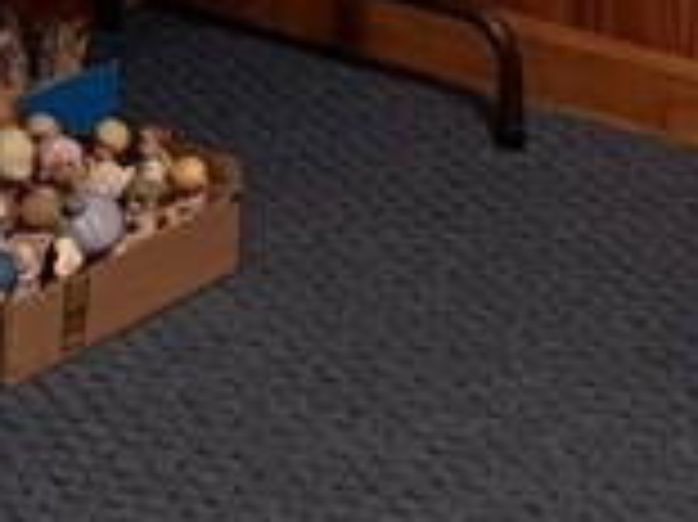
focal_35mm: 172
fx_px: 3466
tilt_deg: -3.7
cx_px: -306
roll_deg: -1.0
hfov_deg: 11.1
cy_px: -914
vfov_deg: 7.7
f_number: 1.8
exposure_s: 1/40
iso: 320
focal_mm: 4.25
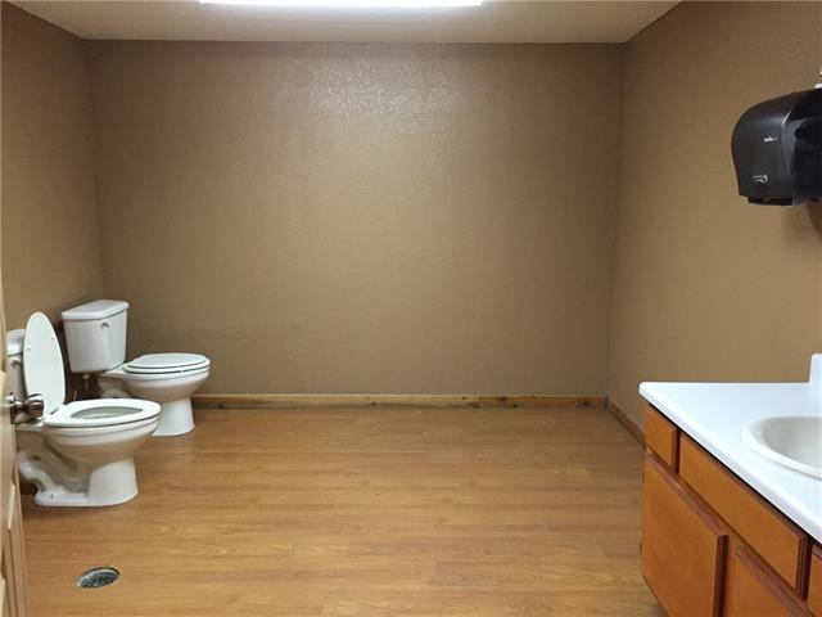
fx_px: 689
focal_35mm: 29
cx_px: 411
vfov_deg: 48.2
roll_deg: -0.8
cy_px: 308
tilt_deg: -10.2
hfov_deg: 61.7
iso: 200
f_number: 2.2
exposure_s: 1/30
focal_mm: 4.15
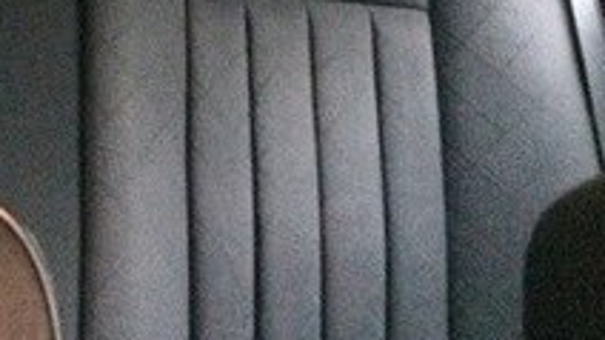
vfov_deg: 15.6
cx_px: 148
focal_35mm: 74
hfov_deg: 28.2
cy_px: -86
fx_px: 1187
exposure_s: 1/17
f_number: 2.2
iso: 1250
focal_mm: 4.15
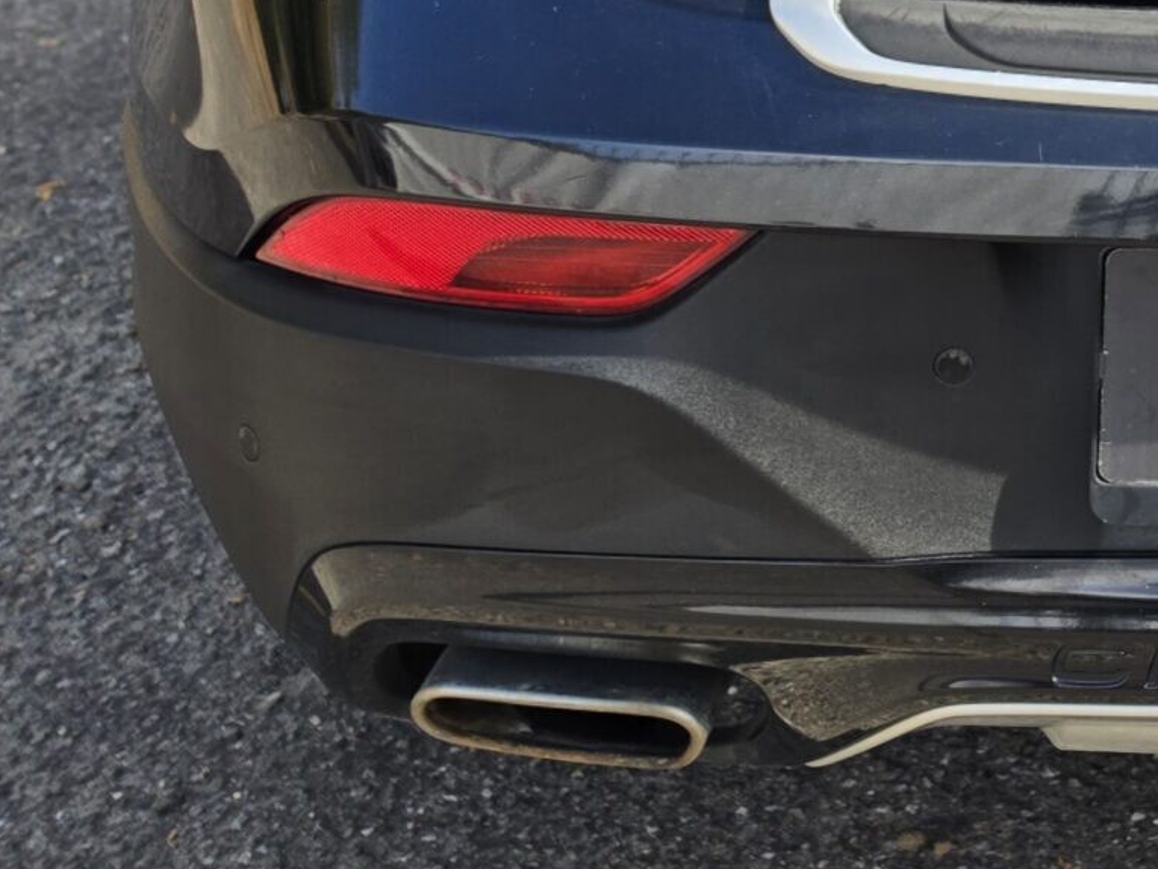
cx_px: 1533
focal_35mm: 77
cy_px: -251
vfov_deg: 17.9
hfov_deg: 22.5
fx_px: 2576
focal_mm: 6.5
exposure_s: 1/2134
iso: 64
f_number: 1.4
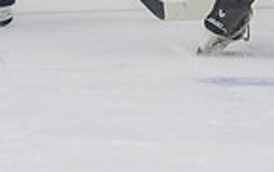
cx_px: -104
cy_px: -179
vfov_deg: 1.4
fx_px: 6878
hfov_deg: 2.3
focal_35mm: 920
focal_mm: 145
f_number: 3.2
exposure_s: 1/640
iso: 2000
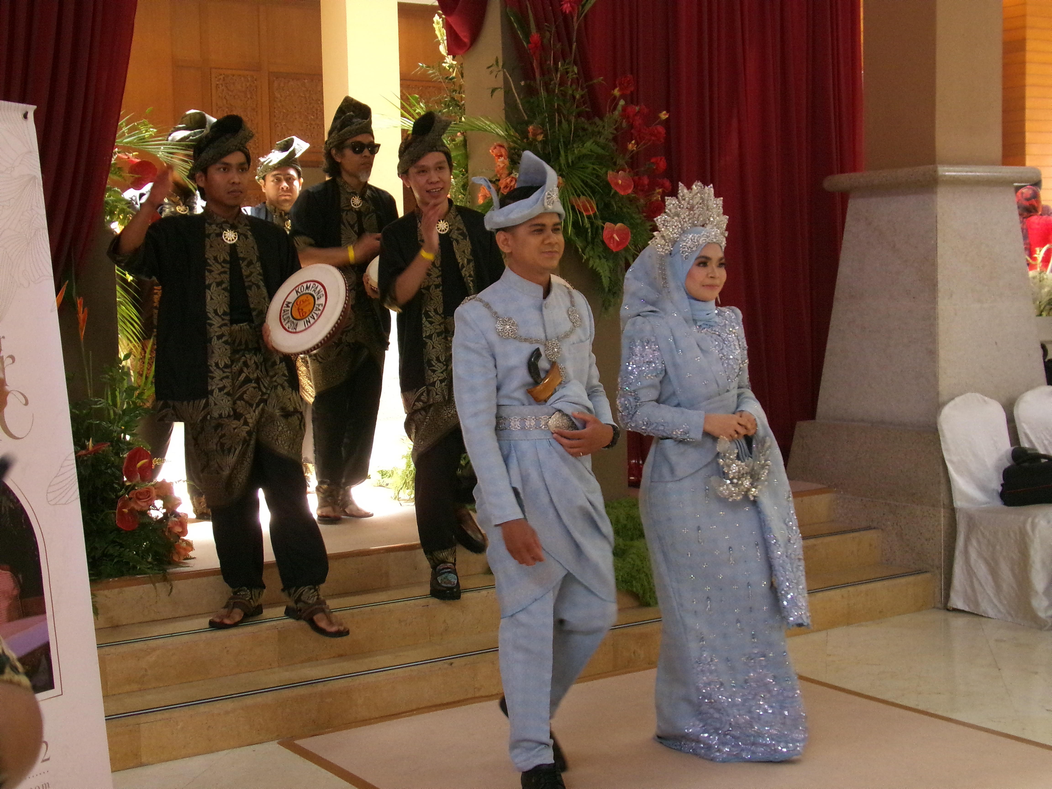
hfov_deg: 39.7
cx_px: 526
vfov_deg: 30.3
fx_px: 1459
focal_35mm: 48
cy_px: 394
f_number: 4.2
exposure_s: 1/60
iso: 653
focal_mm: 8.5
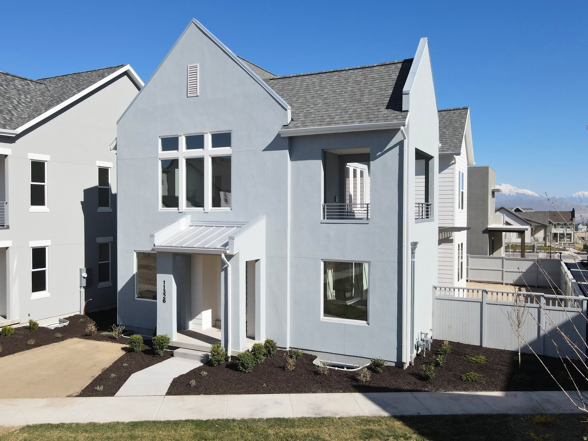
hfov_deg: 71.6
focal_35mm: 24
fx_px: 408
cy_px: 220
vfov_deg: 56.8
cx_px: 294
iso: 100
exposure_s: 1/800
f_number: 2.8
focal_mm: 4.5
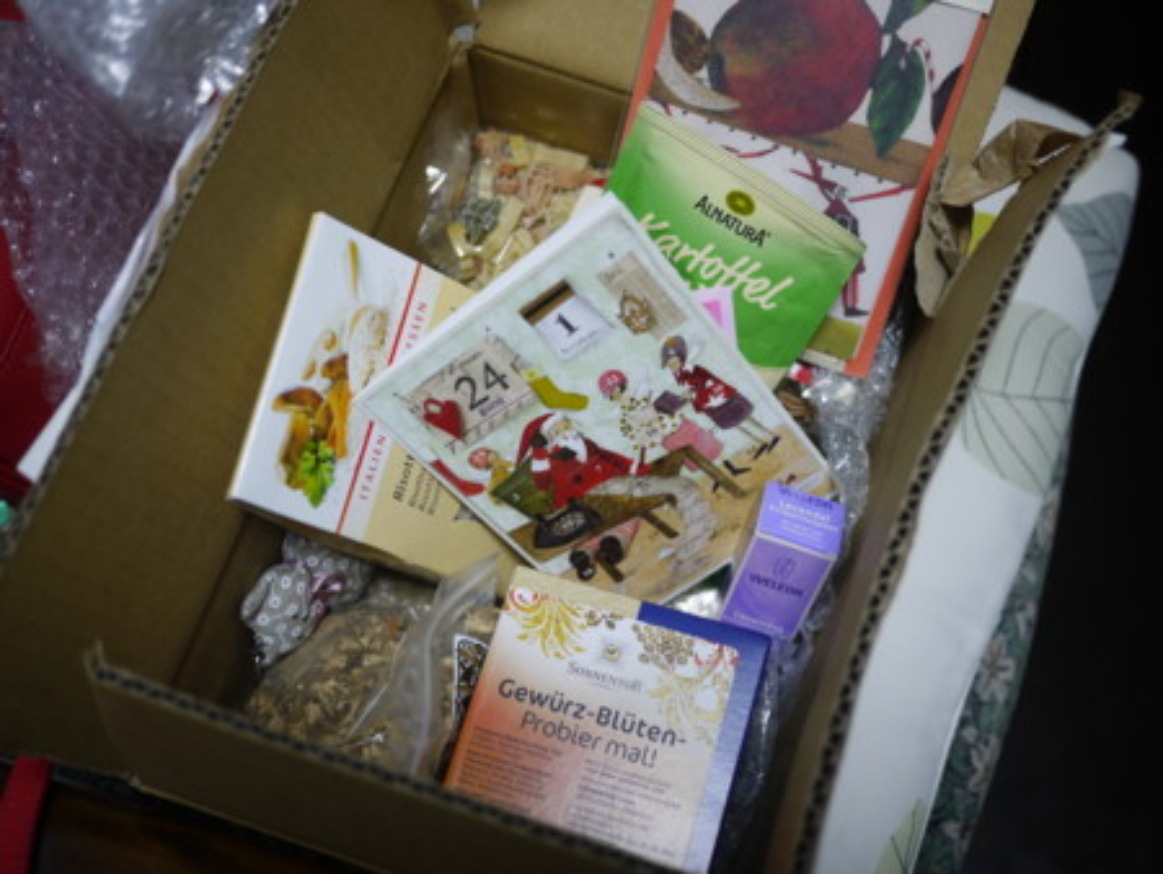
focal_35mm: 40
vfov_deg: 36.0
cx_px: 582
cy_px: 437
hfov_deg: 46.8
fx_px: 1345
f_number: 1.7
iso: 100
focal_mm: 20
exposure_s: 1/50
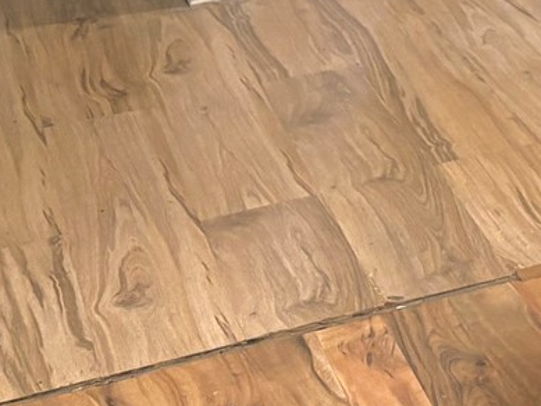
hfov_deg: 12.2
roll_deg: +2.7
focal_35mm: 137
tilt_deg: -3.4
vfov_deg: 9.8
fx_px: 2142
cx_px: 1185
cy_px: -509
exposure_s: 1/60
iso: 200
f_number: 1.6
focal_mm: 5.96
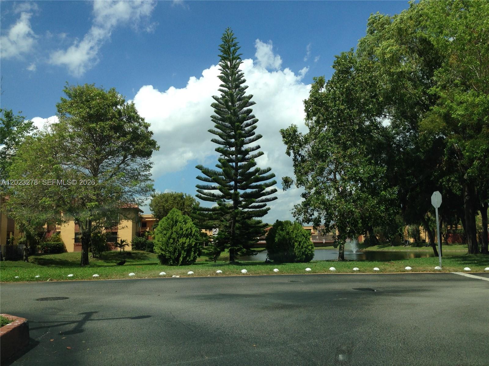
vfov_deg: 42.9
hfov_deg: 55.4
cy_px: 183
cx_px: 244
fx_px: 466
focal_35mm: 33
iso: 50
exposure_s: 1/1550
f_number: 2.4
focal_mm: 4.12
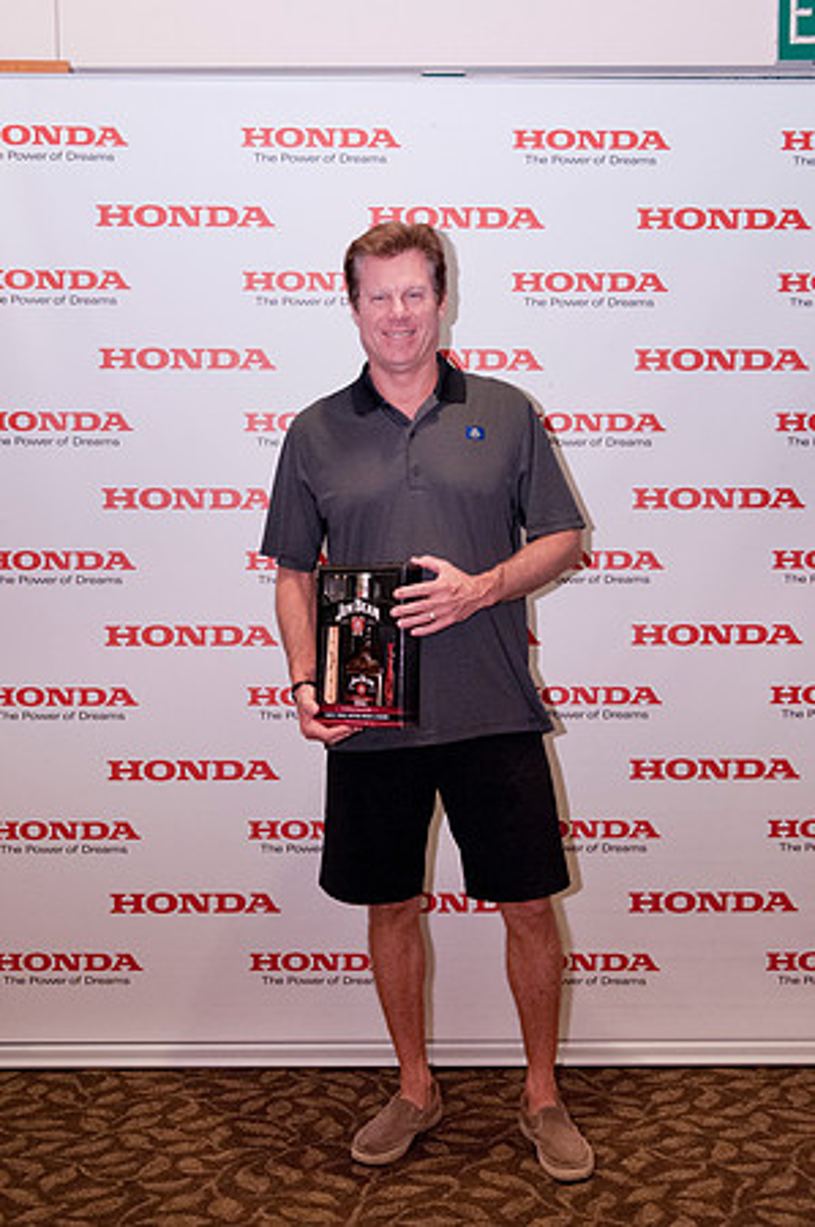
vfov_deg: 46.4
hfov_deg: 31.8
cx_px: 408
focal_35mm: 42
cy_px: 614
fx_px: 1429
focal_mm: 28
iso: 1250
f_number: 4.5
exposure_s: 1/100
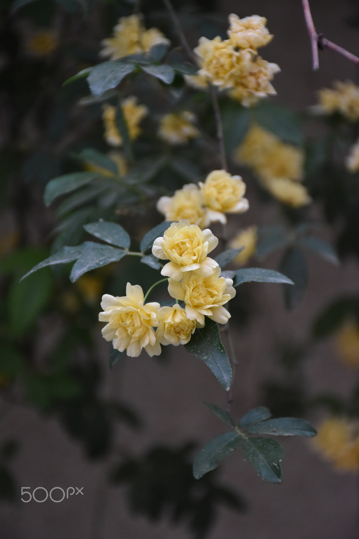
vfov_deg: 16.1
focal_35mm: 128
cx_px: 180
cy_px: 270
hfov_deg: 10.8
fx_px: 1907
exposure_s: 1/125
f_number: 5.3
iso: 1250
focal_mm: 85
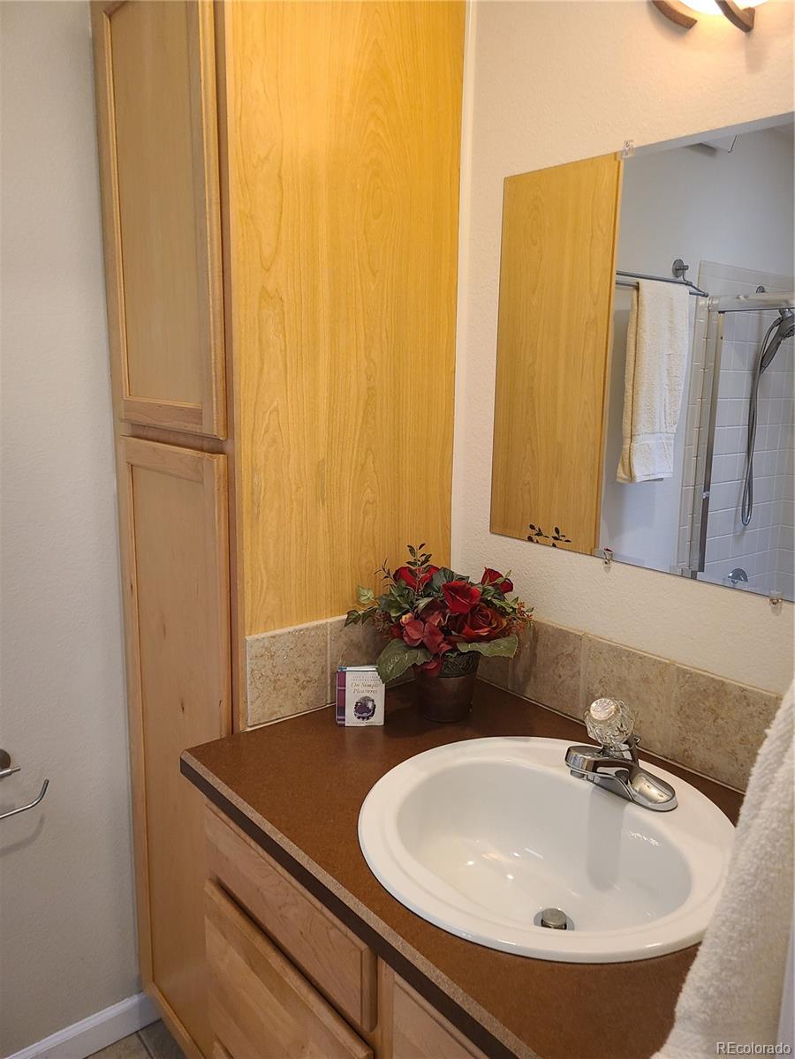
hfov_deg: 53.1
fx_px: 796
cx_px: 398
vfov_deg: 67.3
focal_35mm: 26
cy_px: 530
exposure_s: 1/60
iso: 125
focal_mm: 5.4
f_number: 1.8
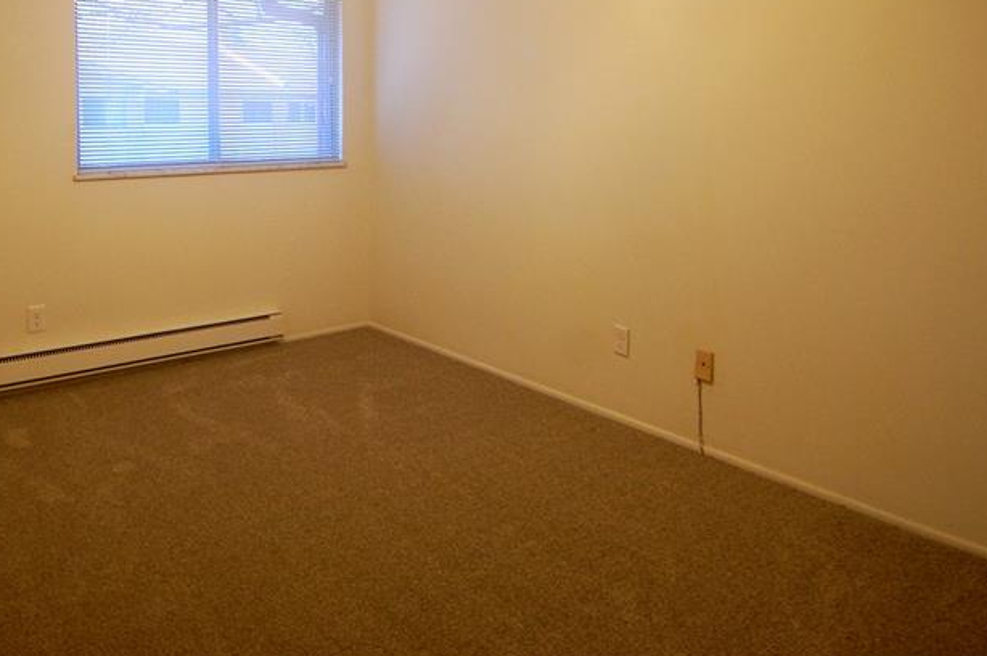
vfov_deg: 41.8
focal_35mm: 30
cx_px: 394
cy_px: 143
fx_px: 822
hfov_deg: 61.4
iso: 800
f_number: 4
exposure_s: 1/13
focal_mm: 12
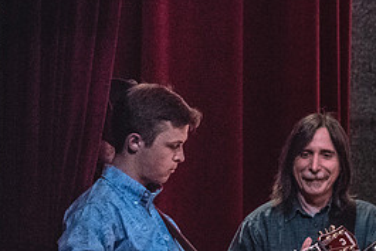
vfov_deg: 2.6
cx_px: 260
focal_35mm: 526
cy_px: 266
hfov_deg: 3.9
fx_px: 5497
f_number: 8
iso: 6400
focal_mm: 240
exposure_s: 1/100
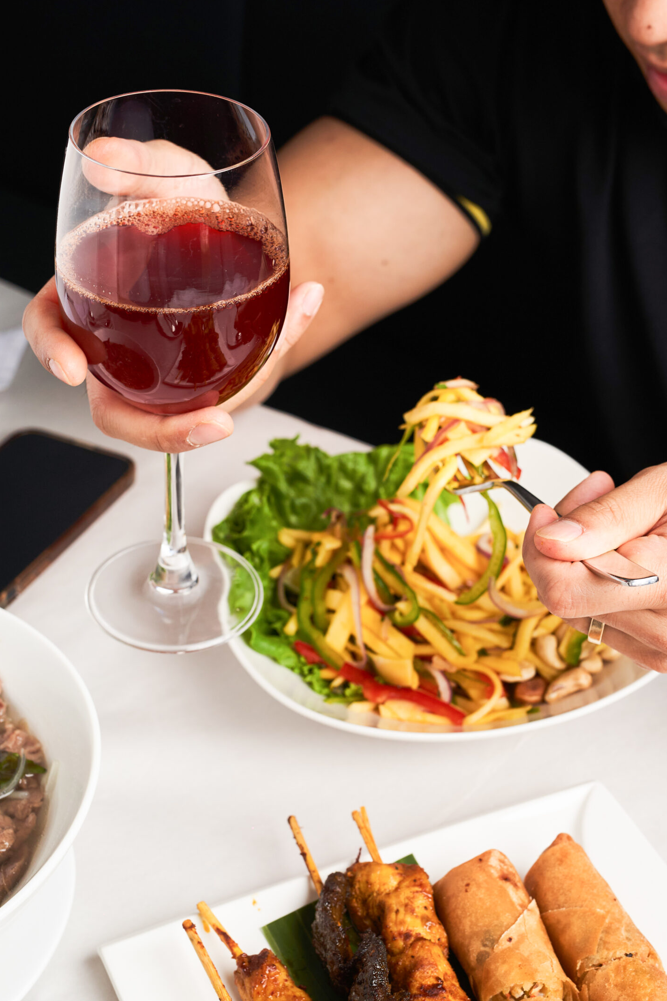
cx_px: 365
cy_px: 516
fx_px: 1667
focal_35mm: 60
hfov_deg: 22.6
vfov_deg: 33.4
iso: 400
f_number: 6.3
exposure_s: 1/250
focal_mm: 50
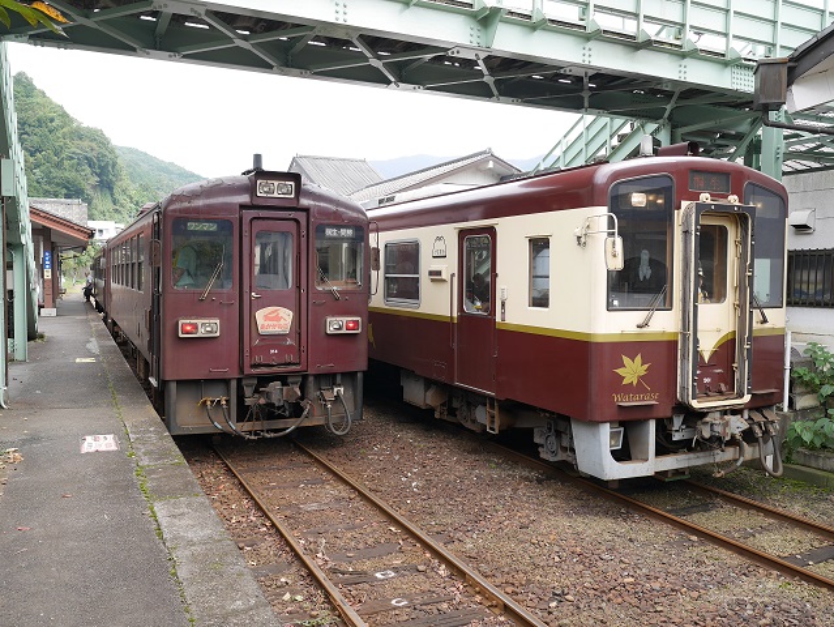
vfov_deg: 46.8
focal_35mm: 30
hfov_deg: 59.9
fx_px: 723
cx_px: 417
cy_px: 314
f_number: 3.2
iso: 200
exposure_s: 1/400
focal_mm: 15
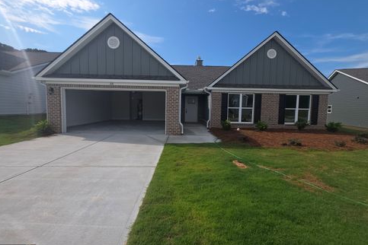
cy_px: 116
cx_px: 184
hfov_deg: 104.3
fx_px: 143
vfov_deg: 81.1
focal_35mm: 14
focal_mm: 2.2
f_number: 1.9
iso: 20
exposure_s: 1/1272
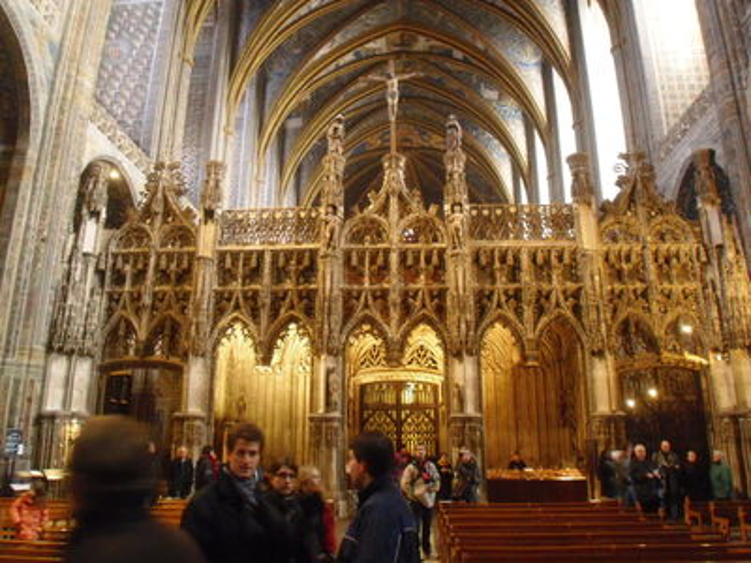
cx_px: 376
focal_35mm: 28
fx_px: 607
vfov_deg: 49.7
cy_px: 282
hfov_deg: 63.4
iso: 400
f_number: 2.6
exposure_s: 1/8
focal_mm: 4.65
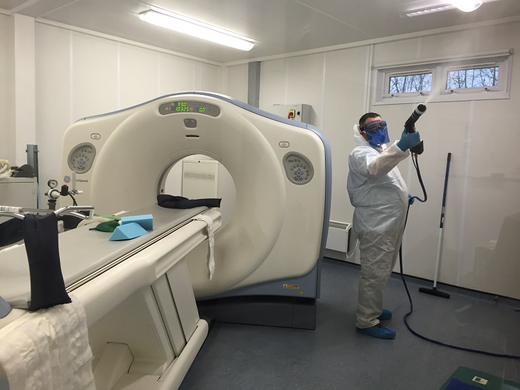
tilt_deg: -6.4
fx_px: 436
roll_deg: -3.1
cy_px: 195
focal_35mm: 29
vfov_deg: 48.2
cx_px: 260
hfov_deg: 61.7
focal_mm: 4.15
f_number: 2.2
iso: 50
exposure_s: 1/33
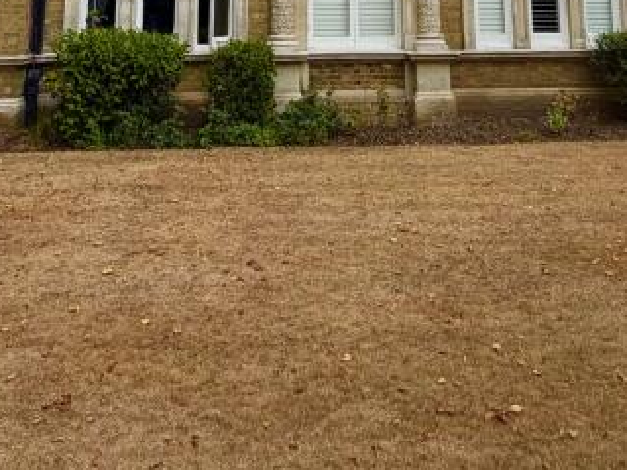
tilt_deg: +11.6
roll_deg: +0.1
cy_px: -155
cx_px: 322
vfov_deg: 26.7
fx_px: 815
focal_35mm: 45
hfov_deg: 42.1
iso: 40
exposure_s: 1/579
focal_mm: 2.22
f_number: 2.2
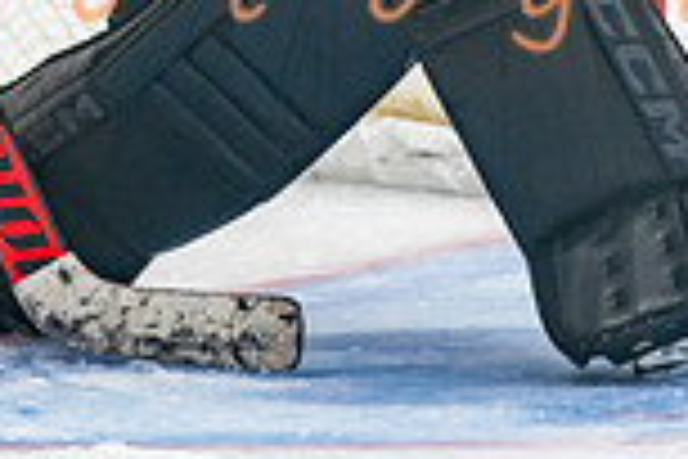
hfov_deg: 2.7
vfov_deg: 1.8
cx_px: 247
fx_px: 14523
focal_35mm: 760
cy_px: -209
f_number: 2.8
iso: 2000
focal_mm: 200
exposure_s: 1/640
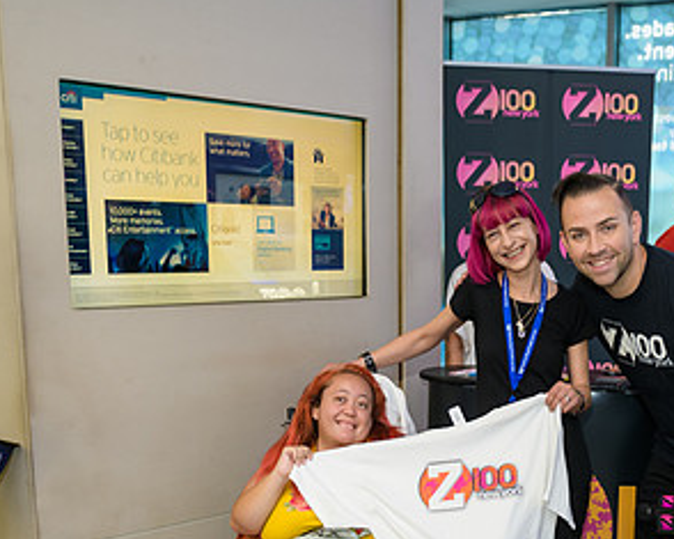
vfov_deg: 29.5
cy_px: 435
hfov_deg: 36.6
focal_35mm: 50
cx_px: 491
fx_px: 997
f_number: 3.2
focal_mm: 27
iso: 400
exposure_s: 1/125
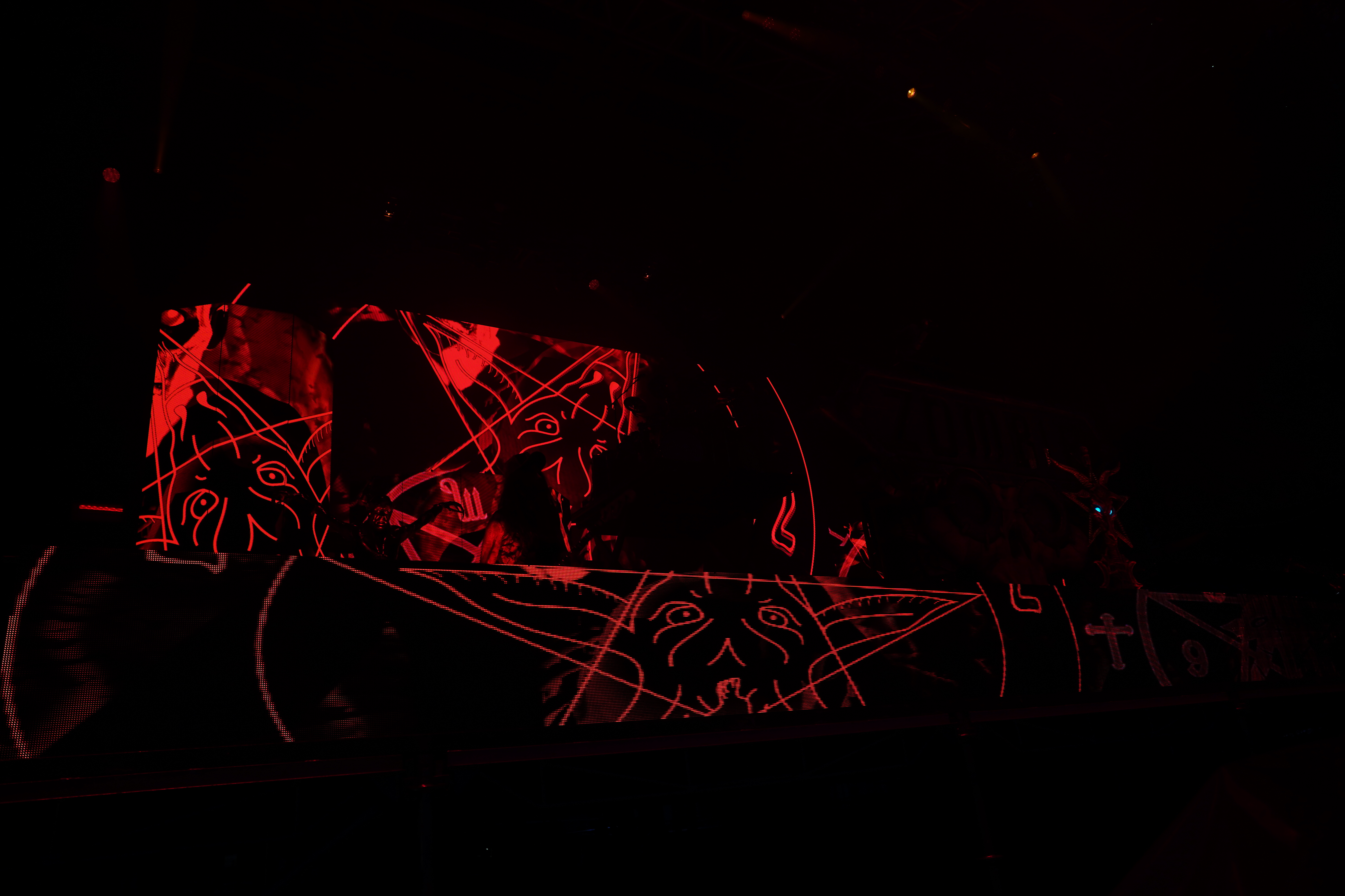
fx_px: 897
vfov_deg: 53.1
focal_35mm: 24
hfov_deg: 73.7
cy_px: 448
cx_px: 672
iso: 100
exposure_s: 1/60
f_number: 5.6
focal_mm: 24
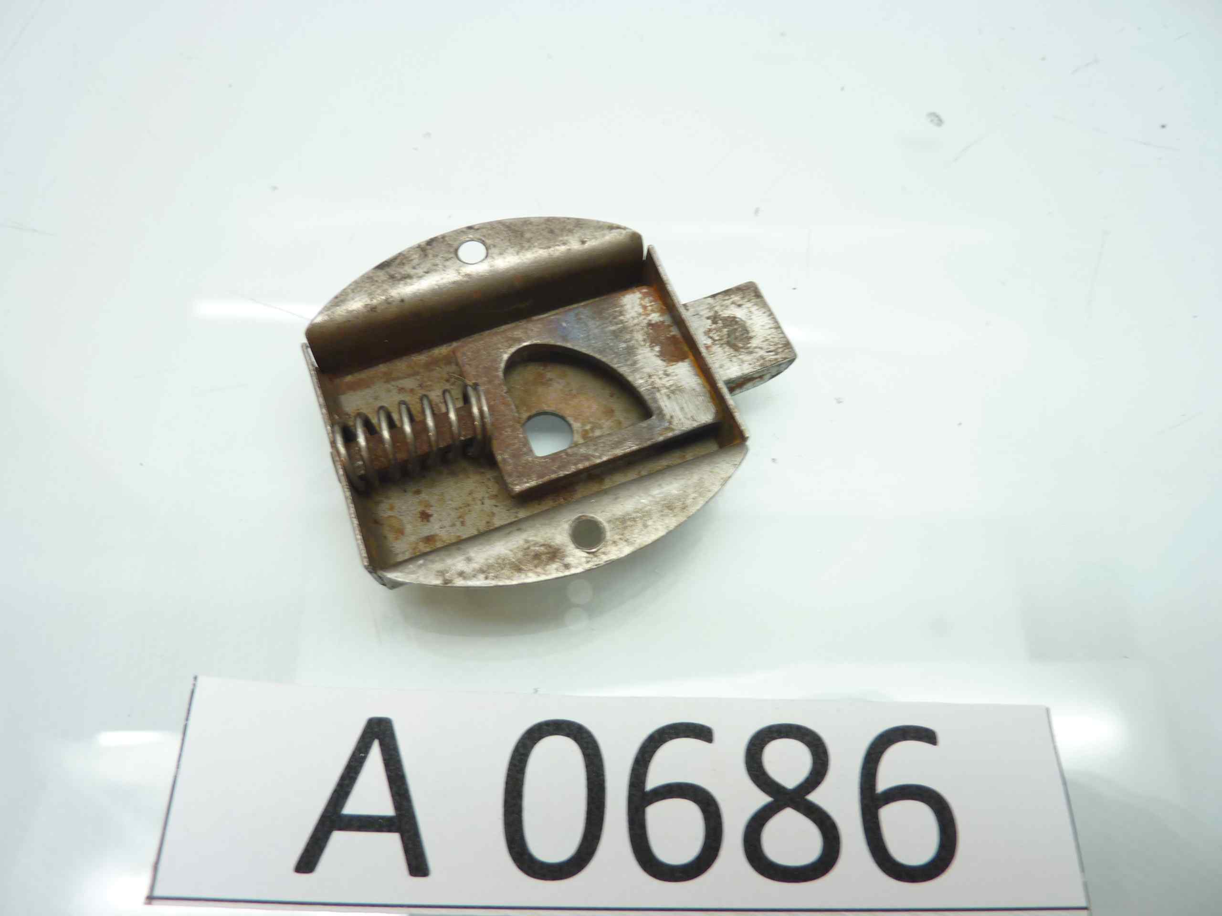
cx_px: 611
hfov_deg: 69.4
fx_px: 883
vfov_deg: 54.9
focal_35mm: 25
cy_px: 458
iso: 80
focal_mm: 4.1
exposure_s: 1/13
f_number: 3.3
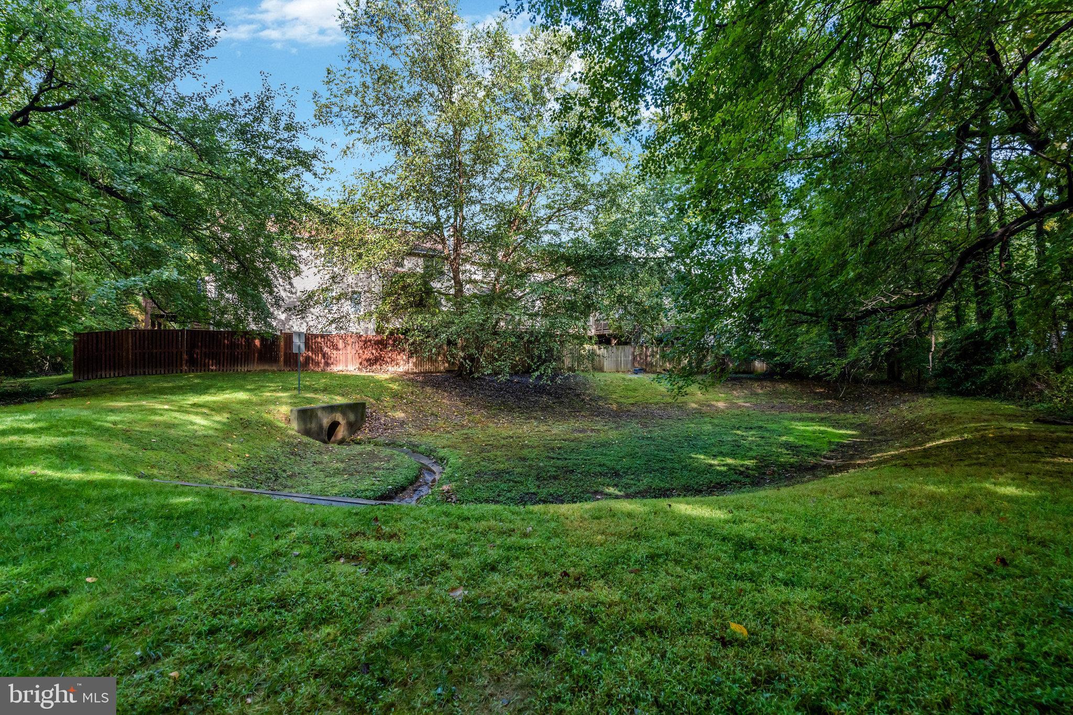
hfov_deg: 96.7
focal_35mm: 16
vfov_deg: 73.7
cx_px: 536
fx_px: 477
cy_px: 358
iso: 1250
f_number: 8
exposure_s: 1/320
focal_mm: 16
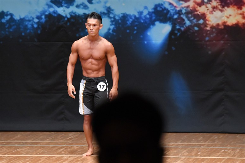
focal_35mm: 345
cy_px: 82
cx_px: 122
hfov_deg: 6.0
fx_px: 2347
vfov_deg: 4.0
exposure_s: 1/400
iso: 8000
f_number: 5.6
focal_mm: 230
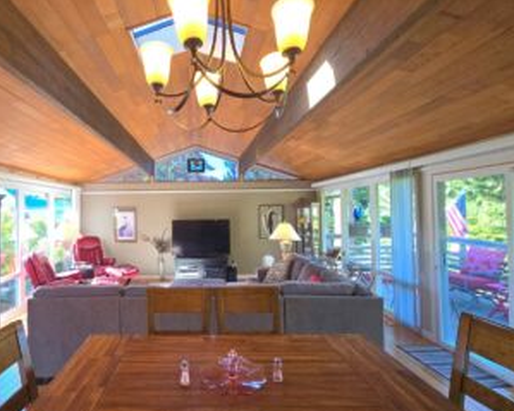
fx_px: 259
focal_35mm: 17
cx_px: 215
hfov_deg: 88.9
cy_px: 199
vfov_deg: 76.9
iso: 80
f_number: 2.2
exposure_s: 1/60.2
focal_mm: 2.2
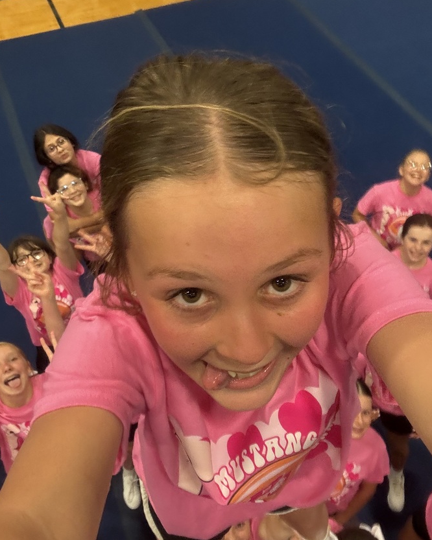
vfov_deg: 50.3
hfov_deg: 41.1
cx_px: 232
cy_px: 266
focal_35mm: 36
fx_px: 576
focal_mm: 2.69
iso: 250
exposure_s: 1/40
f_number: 1.9
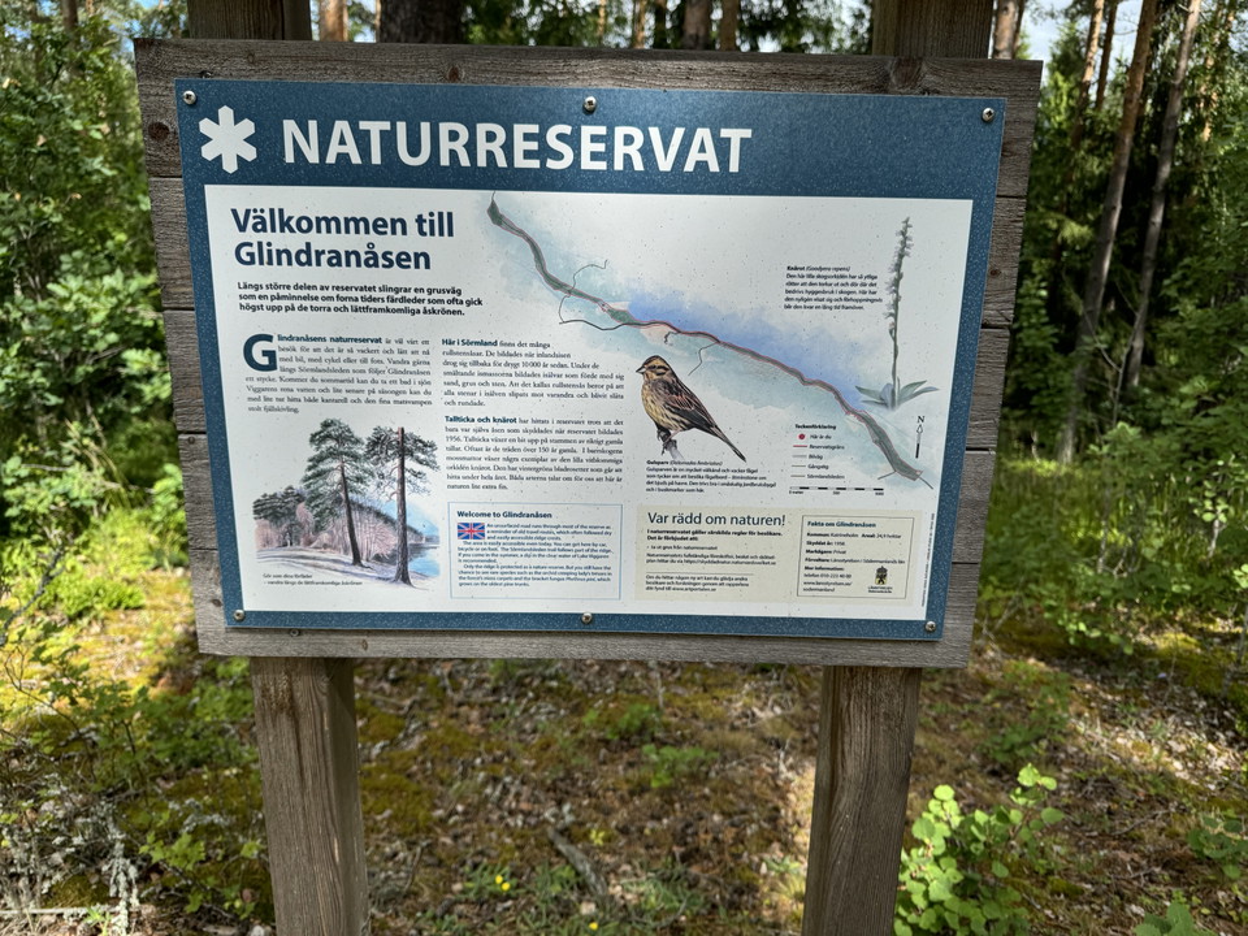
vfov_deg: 56.8
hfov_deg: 71.6
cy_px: 468
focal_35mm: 24
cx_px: 624
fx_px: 865
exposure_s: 1/2604
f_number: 1.78
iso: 80
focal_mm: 6.76
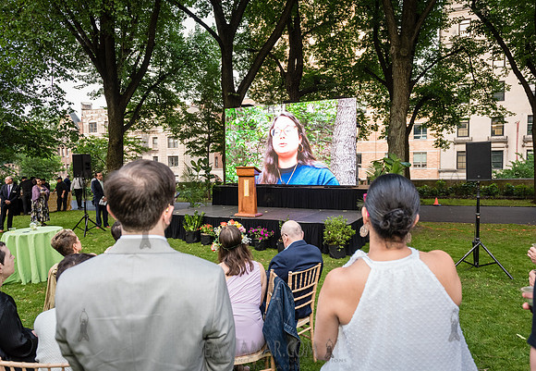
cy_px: 186
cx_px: 278
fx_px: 370
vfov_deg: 53.2
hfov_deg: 71.8
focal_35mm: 25
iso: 2000
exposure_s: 1/250
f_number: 3.5
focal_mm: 24
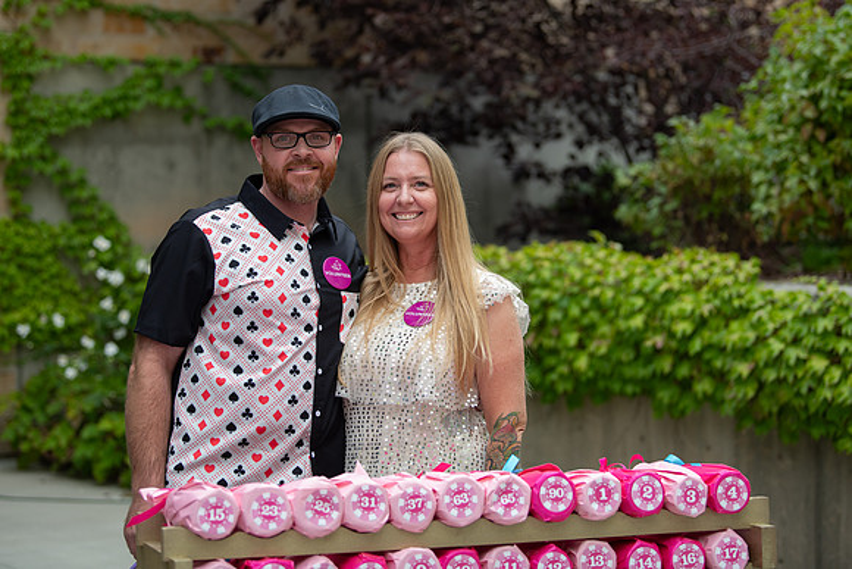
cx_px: 426
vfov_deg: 14.8
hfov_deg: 22.1
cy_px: 241
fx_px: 2181
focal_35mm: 92
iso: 200
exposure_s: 1/200
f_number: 2.8
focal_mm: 80
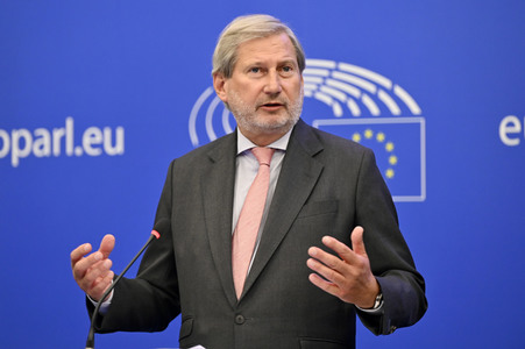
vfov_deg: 9.1
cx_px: 262
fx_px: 2186
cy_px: 174
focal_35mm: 150
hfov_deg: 13.7
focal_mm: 150
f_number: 2.8
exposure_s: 1/320
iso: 2000
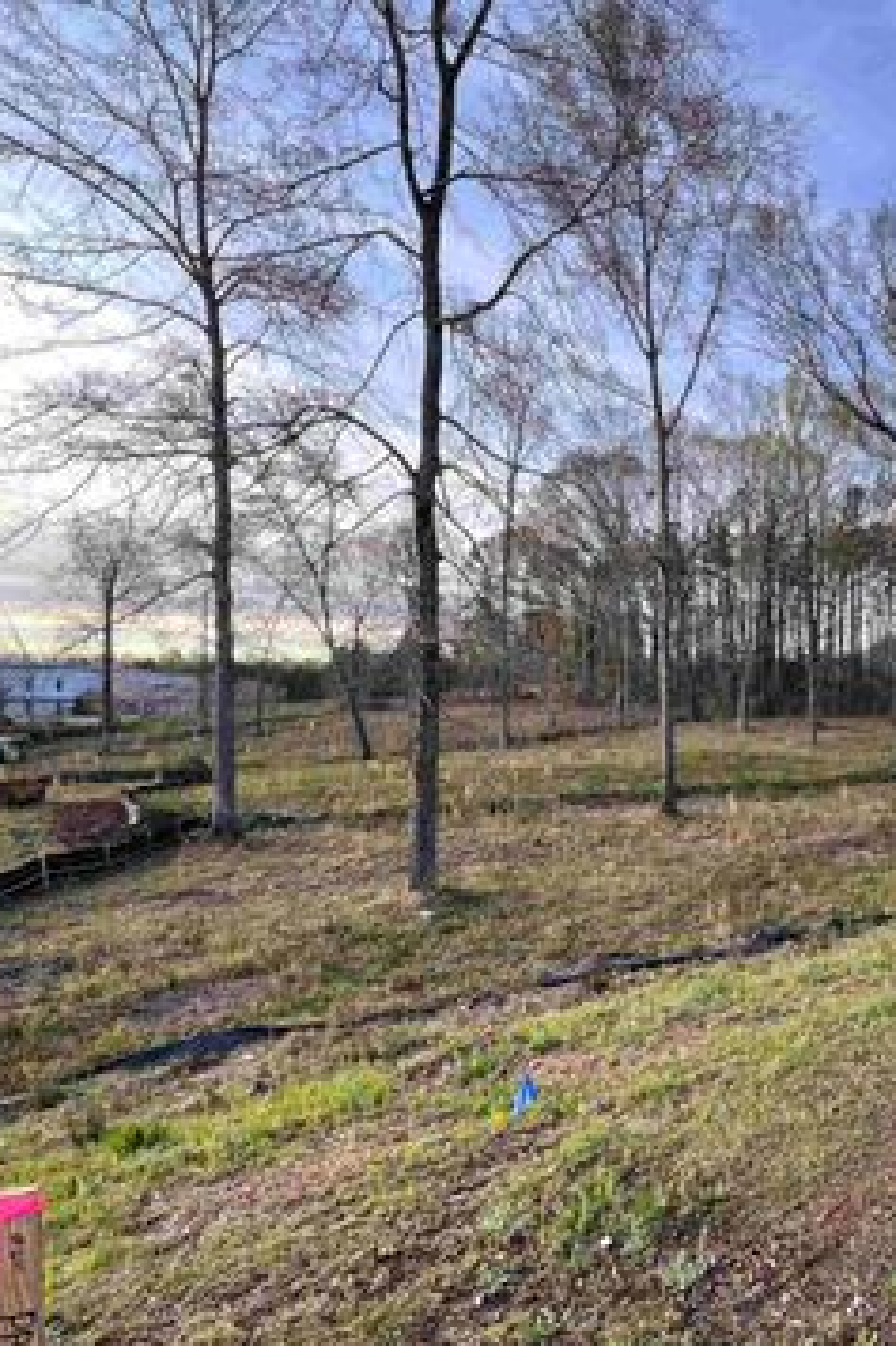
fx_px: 710
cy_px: 705
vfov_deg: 86.9
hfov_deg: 55.0
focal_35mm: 19
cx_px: 824
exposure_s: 1/99
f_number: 1.8
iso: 40
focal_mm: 1.57
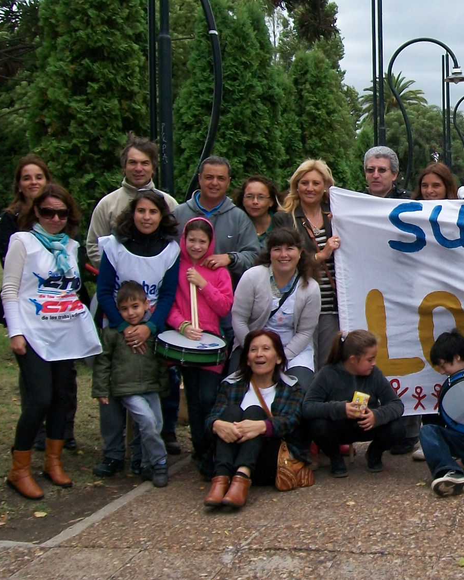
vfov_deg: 29.5
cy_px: 264
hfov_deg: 22.8
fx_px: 1098
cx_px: 473
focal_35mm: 64
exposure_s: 1/640
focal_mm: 6
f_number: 2.7
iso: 80
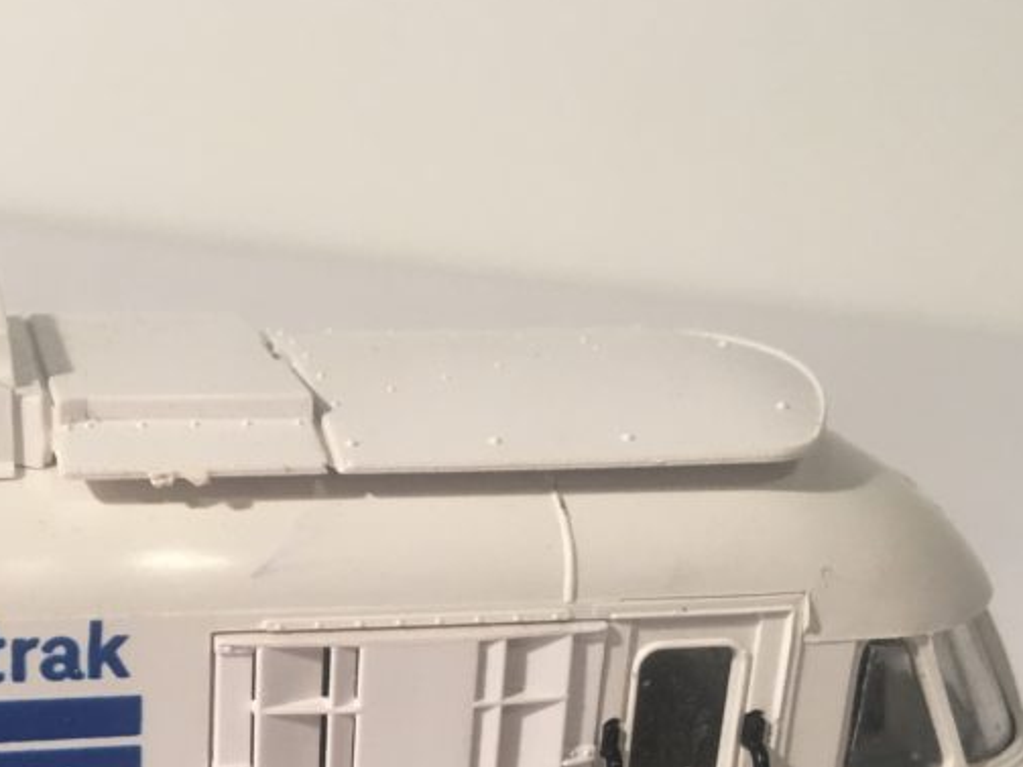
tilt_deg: -23.0
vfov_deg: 23.9
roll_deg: -2.2
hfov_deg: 32.1
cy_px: 734
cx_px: 250
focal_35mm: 59
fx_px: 1743
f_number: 2.2
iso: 40
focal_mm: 4.15
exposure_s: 1/30
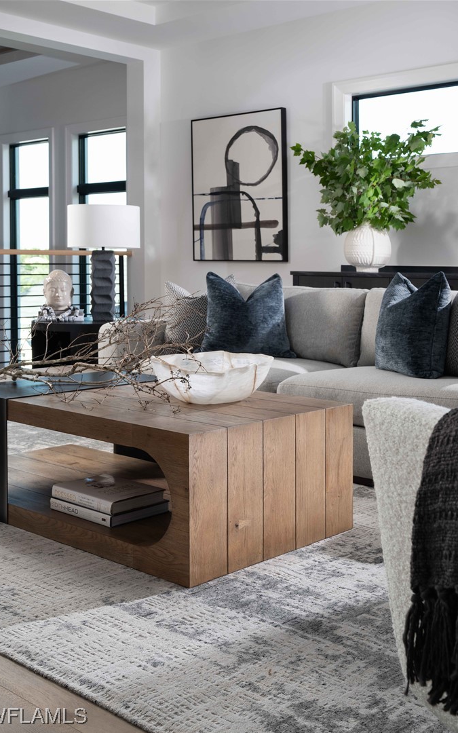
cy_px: 368
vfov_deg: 47.2
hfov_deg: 30.5
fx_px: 839
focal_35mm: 42
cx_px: 214
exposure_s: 1/40
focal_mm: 41
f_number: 8
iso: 200
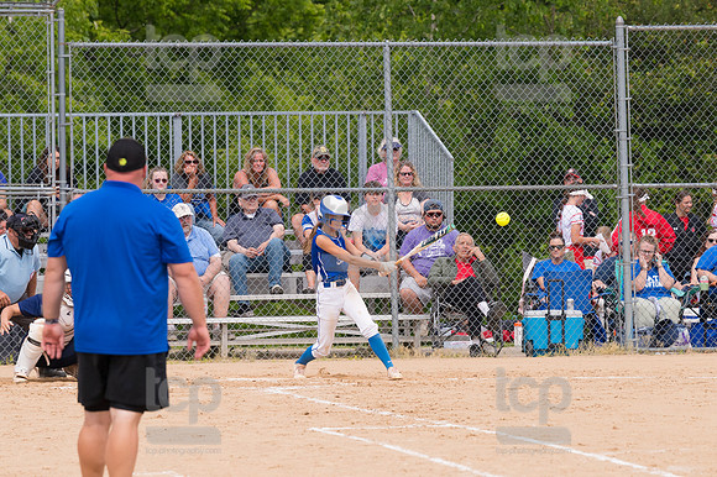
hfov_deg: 6.9
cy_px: 238
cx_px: 358
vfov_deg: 4.6
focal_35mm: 300
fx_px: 5971
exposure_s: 1/1600
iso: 320
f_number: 5.6
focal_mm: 200
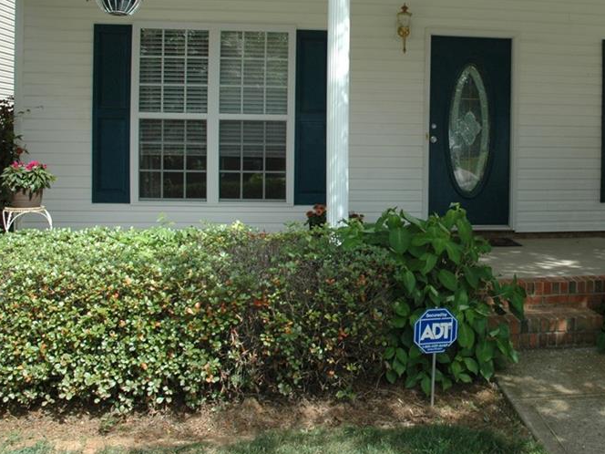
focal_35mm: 40
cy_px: 162
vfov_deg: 35.7
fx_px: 699
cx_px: 455
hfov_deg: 45.2
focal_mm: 18
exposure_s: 1/250
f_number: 9
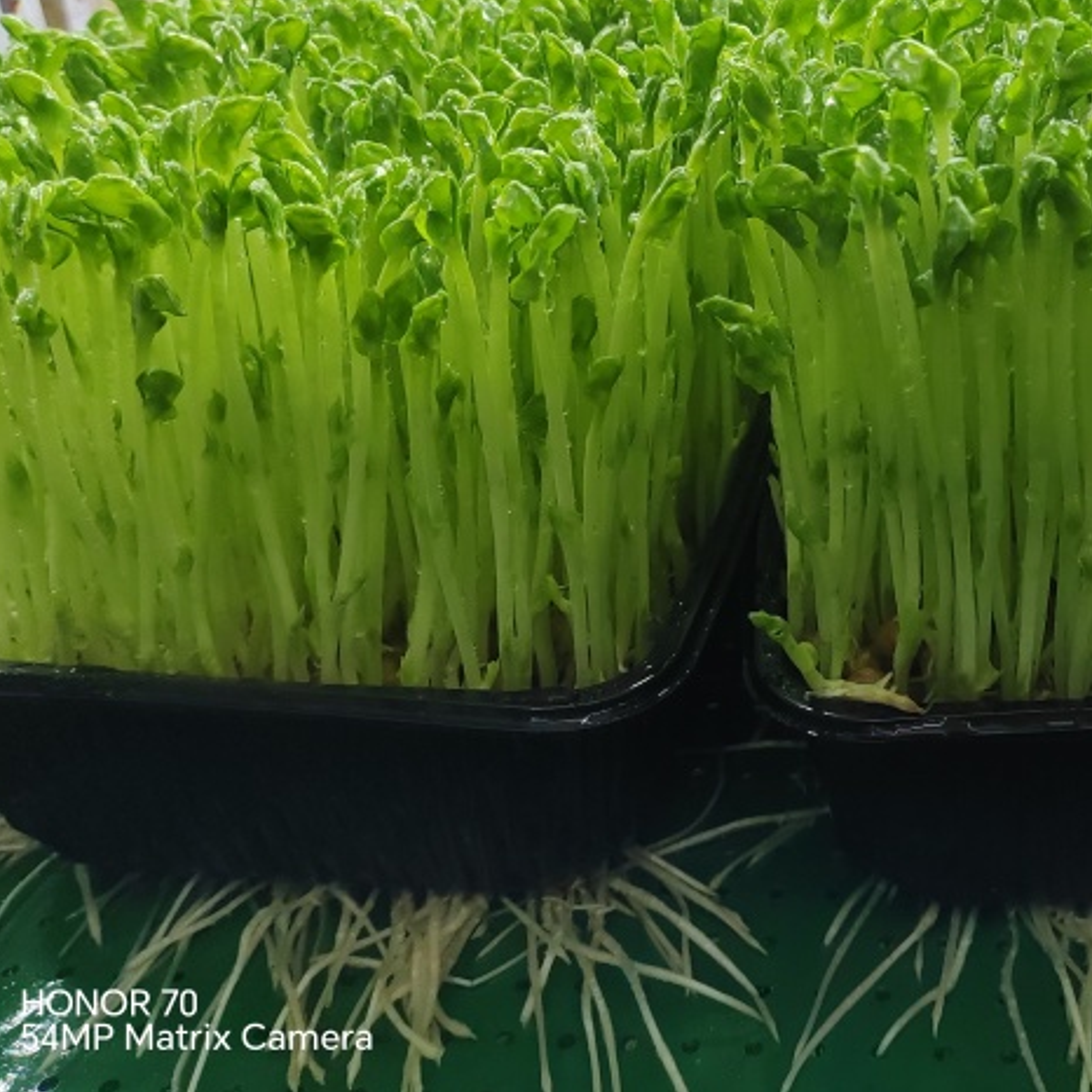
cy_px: 396
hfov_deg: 39.7
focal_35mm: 41
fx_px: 1463
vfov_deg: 40.6
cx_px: 834
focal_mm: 5.52
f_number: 1.9
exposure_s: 1/100
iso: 1000
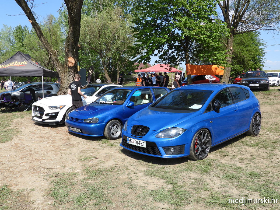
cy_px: 105
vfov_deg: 46.8
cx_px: 140
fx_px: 243
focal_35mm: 30
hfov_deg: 60.0
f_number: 3.2
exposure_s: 1/1250
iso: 100
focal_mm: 5.4
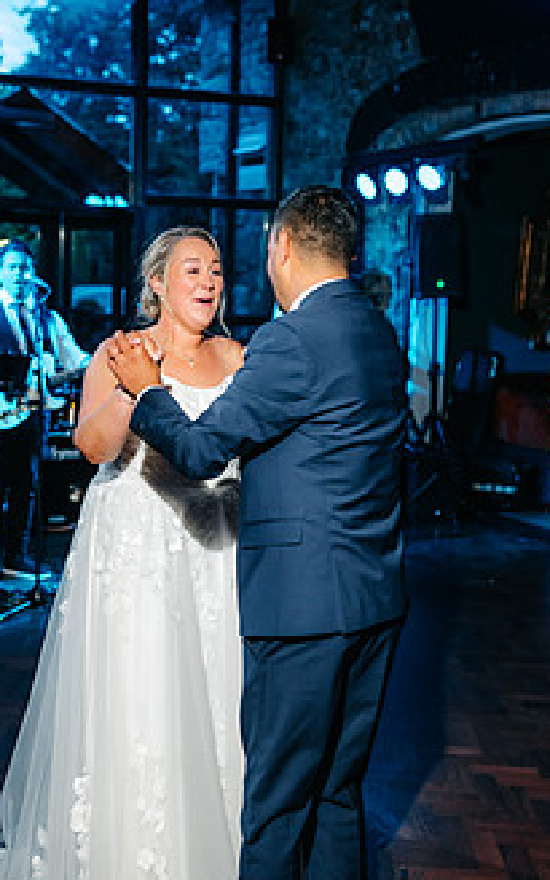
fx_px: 1175
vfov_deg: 41.1
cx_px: 215
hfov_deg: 26.3
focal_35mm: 49
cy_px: 445
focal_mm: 35
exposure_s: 1/200
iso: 400
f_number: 2.2
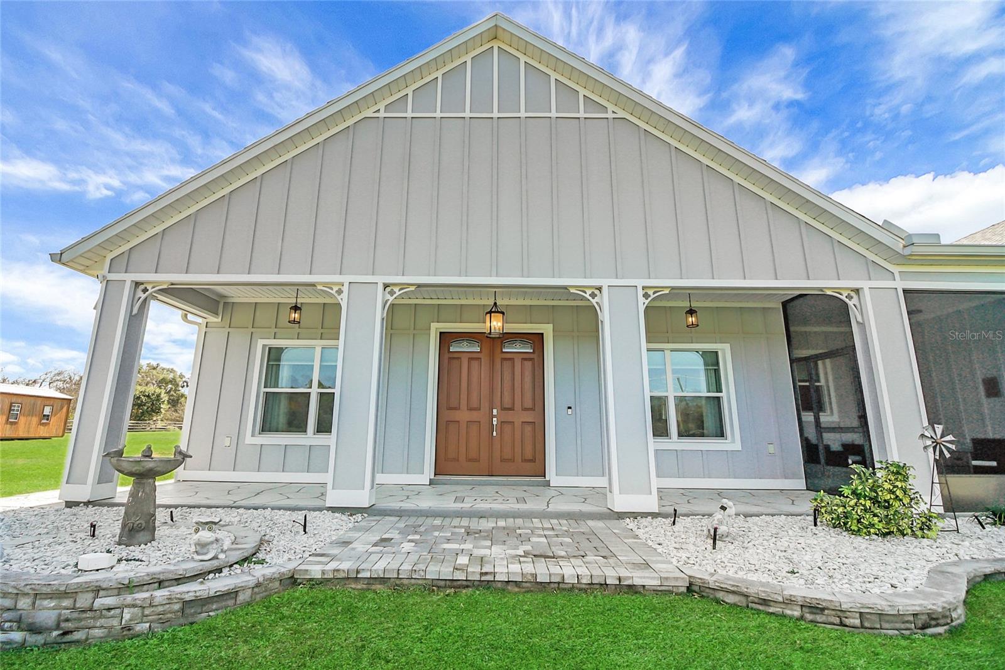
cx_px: 502
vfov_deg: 77.3
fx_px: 419
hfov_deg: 100.4
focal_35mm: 15
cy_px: 335
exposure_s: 1/250
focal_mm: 10
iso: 200
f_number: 7.1
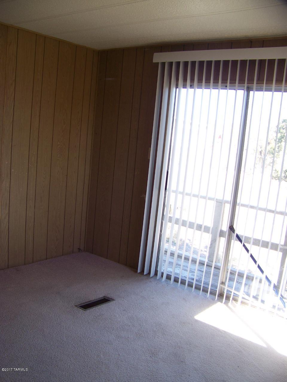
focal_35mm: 36
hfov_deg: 39.7
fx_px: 398
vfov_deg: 51.4
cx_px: 144
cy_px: 191
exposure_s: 1/60
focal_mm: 5.85
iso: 64
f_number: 2.8
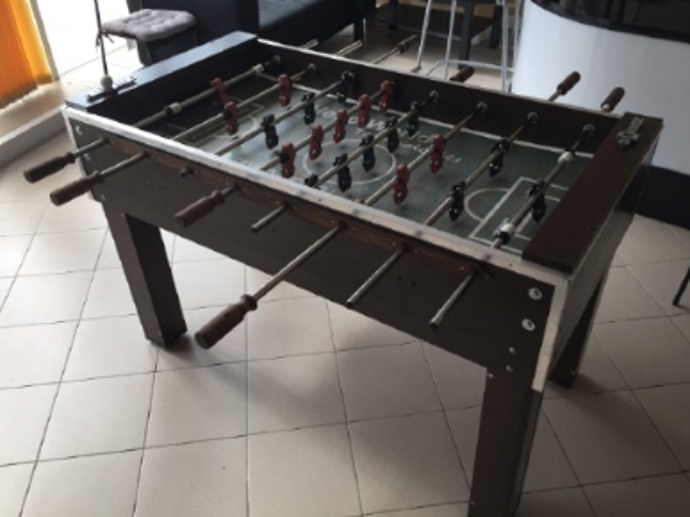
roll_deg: -0.7
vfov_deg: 46.8
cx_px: 342
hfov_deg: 60.0
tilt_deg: -37.5
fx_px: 598
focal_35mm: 30
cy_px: 262
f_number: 2.2
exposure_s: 1/100
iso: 40
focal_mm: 4.15
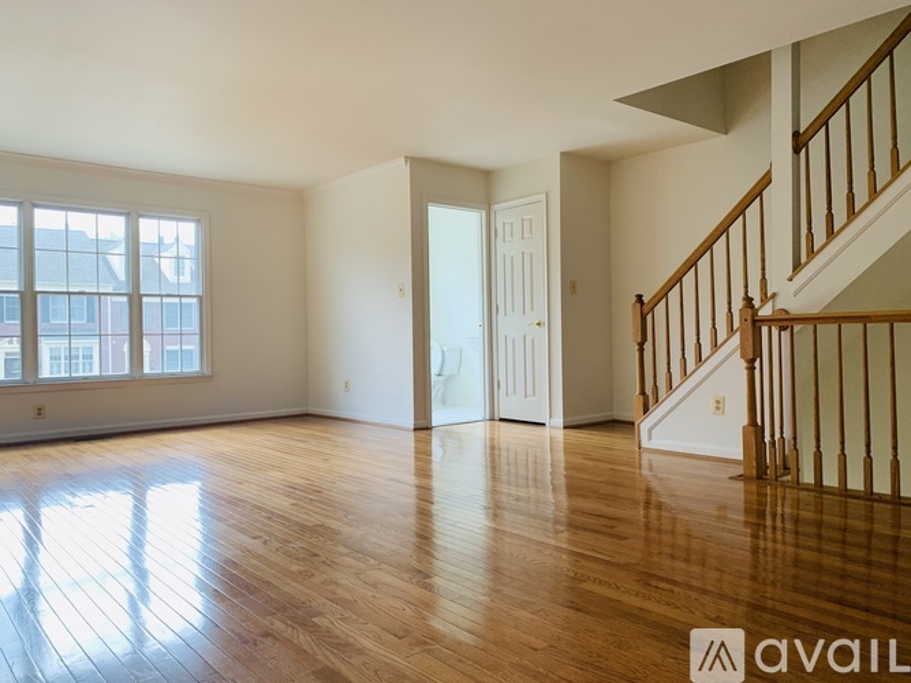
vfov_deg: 53.0
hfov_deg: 67.3
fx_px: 684
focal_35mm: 26
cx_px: 456
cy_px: 342
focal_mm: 4.25
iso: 100
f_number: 1.8
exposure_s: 1/119
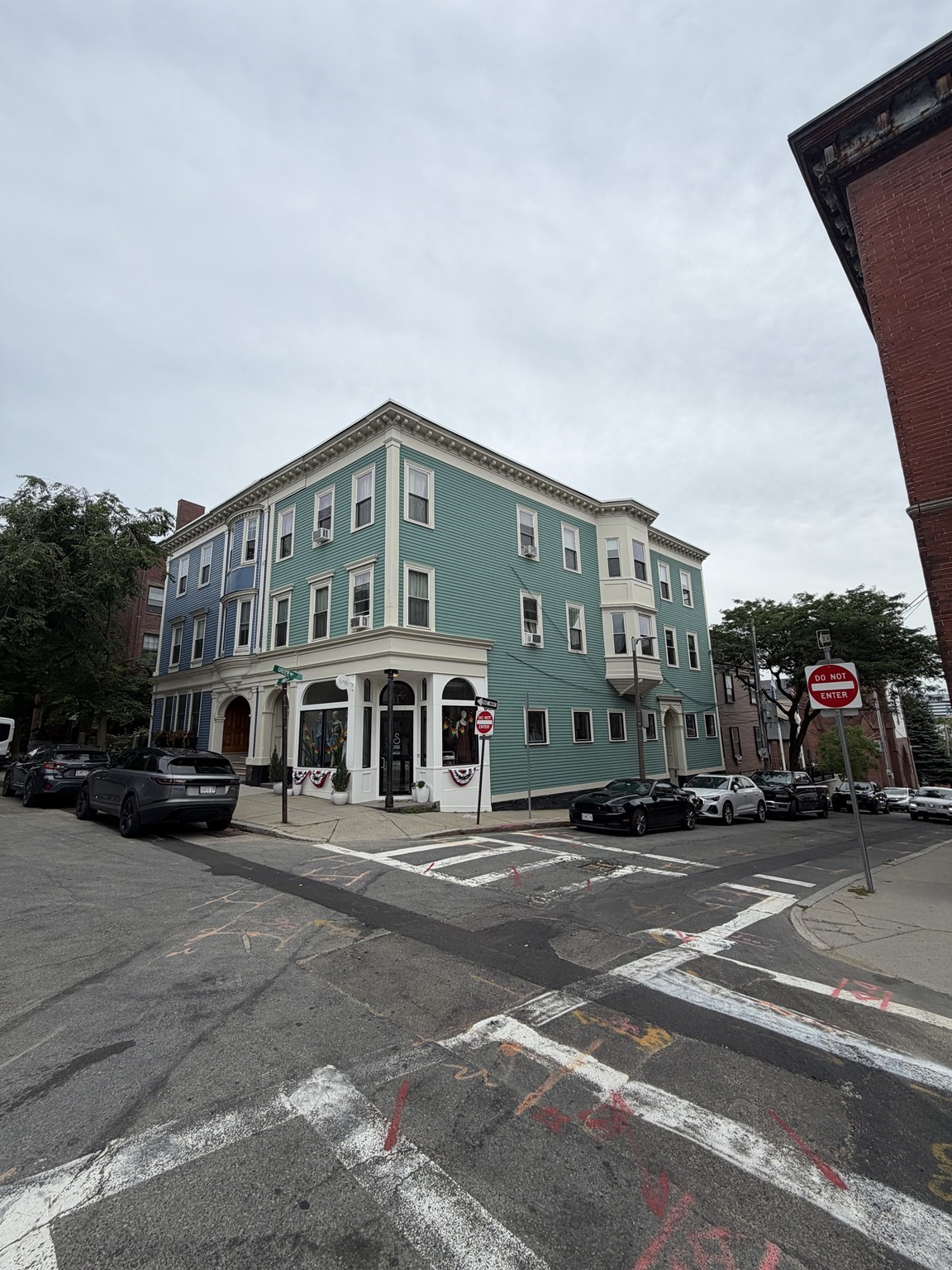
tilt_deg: +11.6
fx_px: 513
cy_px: 635
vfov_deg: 102.1
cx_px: 476
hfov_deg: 85.7
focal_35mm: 14
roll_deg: +1.6
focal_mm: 2.22
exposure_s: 1/914
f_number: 2.2
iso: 20
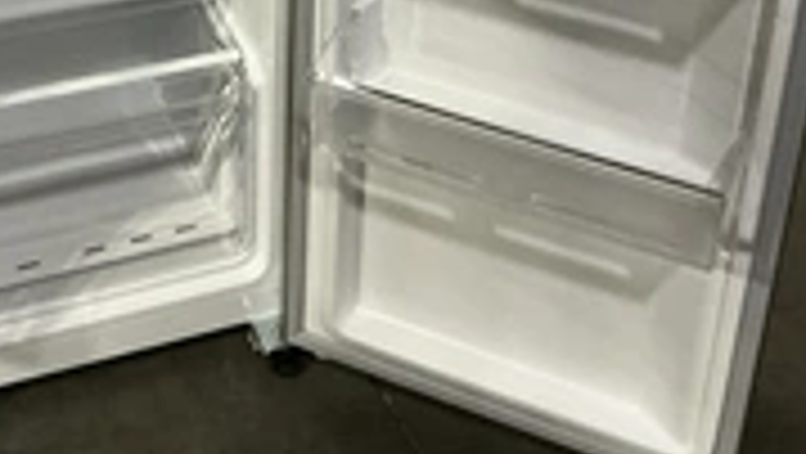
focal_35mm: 68
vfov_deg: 16.5
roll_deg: -2.3
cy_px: -189
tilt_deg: -25.8
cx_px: 297
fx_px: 1454
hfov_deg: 30.8
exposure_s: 1/44
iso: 320
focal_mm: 3
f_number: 1.8
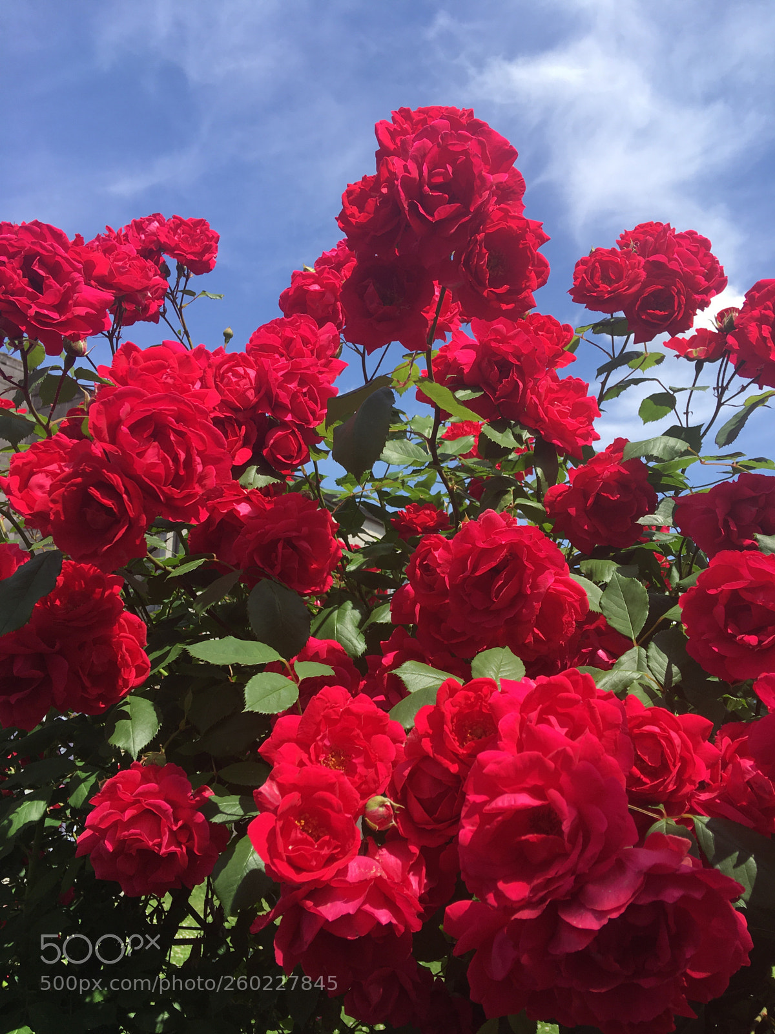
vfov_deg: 61.7
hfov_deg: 48.2
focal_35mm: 29
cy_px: 517
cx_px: 388
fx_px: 866
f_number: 2.2
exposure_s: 1/905
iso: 25
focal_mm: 4.15
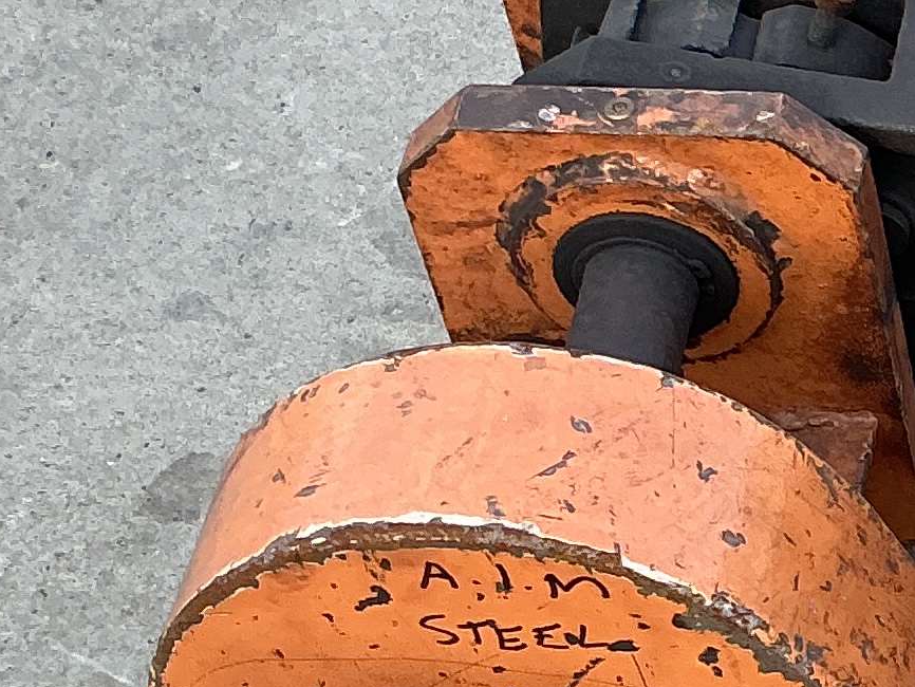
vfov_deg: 11.0
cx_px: 1695
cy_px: 532
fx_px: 3569
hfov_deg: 13.1
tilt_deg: -50.5
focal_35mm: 135
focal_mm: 3
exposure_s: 1/435
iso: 25
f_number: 1.8
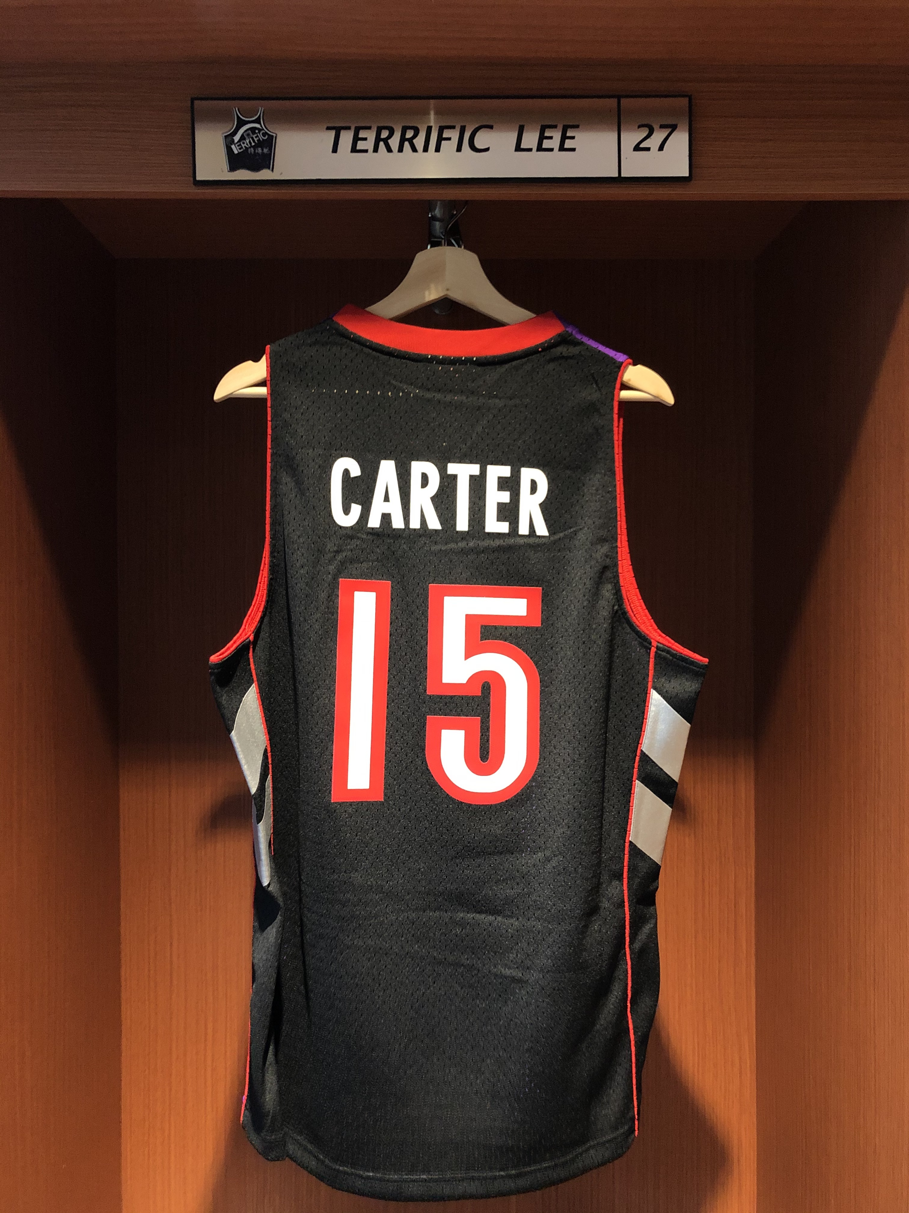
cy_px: 606
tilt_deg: +0.6
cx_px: 454
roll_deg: +0.9
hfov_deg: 49.7
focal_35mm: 28
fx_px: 980
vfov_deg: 63.4
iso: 80
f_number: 1.8
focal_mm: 3.99
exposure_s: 1/15
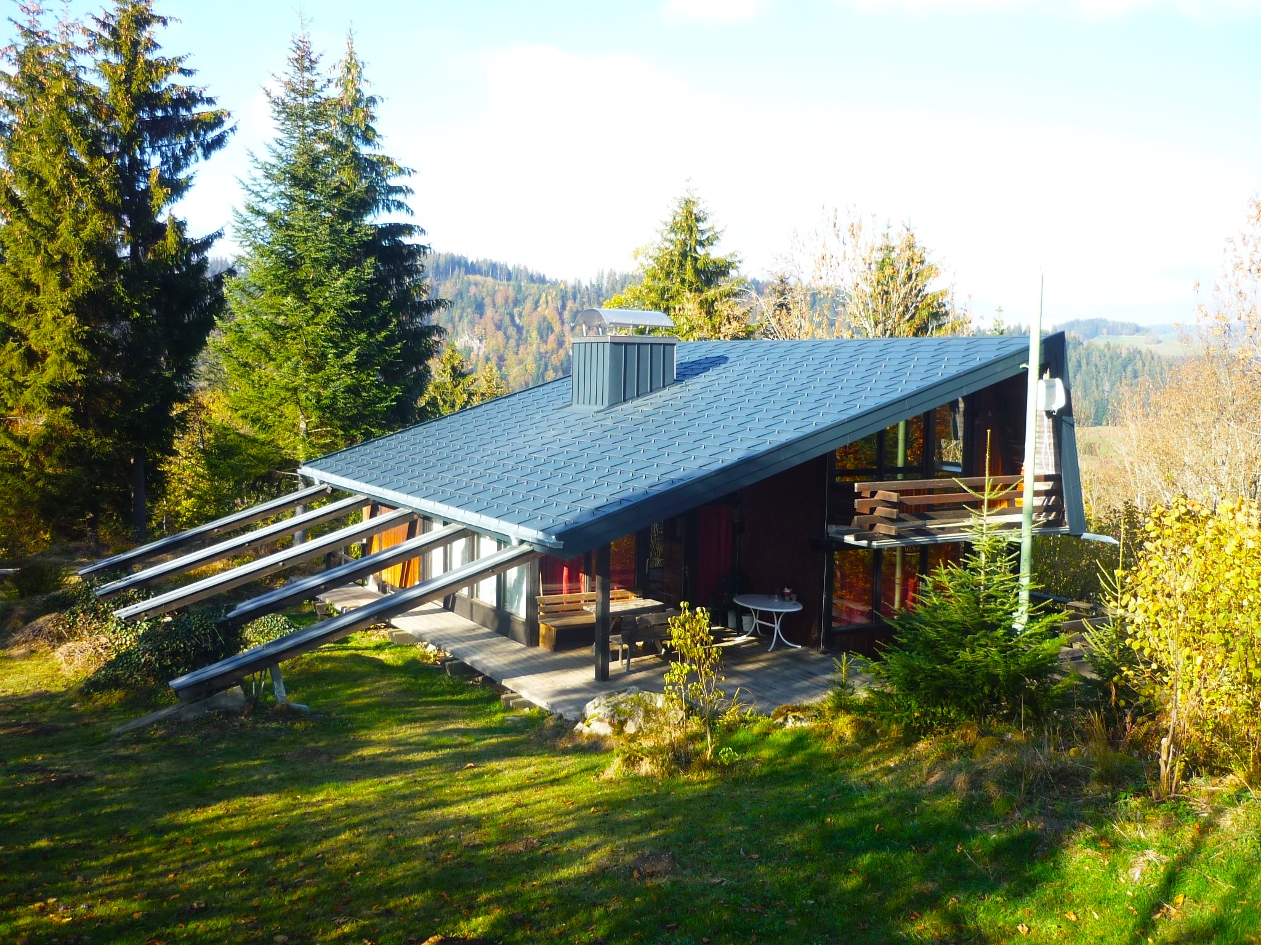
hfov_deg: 55.4
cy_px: 472
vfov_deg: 42.9
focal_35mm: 33
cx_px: 630
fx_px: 1202
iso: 80
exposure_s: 1/250
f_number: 2.8
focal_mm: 5.5
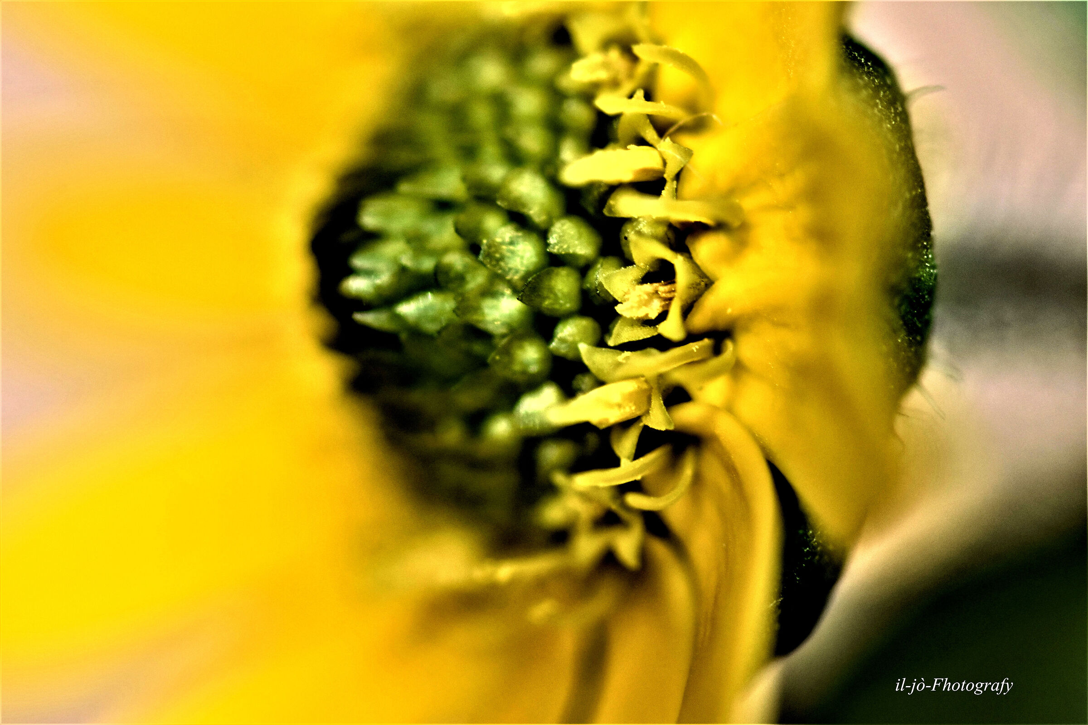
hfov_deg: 6.5
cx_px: 544
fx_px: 9519
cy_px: 362
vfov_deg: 4.4
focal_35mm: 315
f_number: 11
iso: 800
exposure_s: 1/500
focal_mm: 210
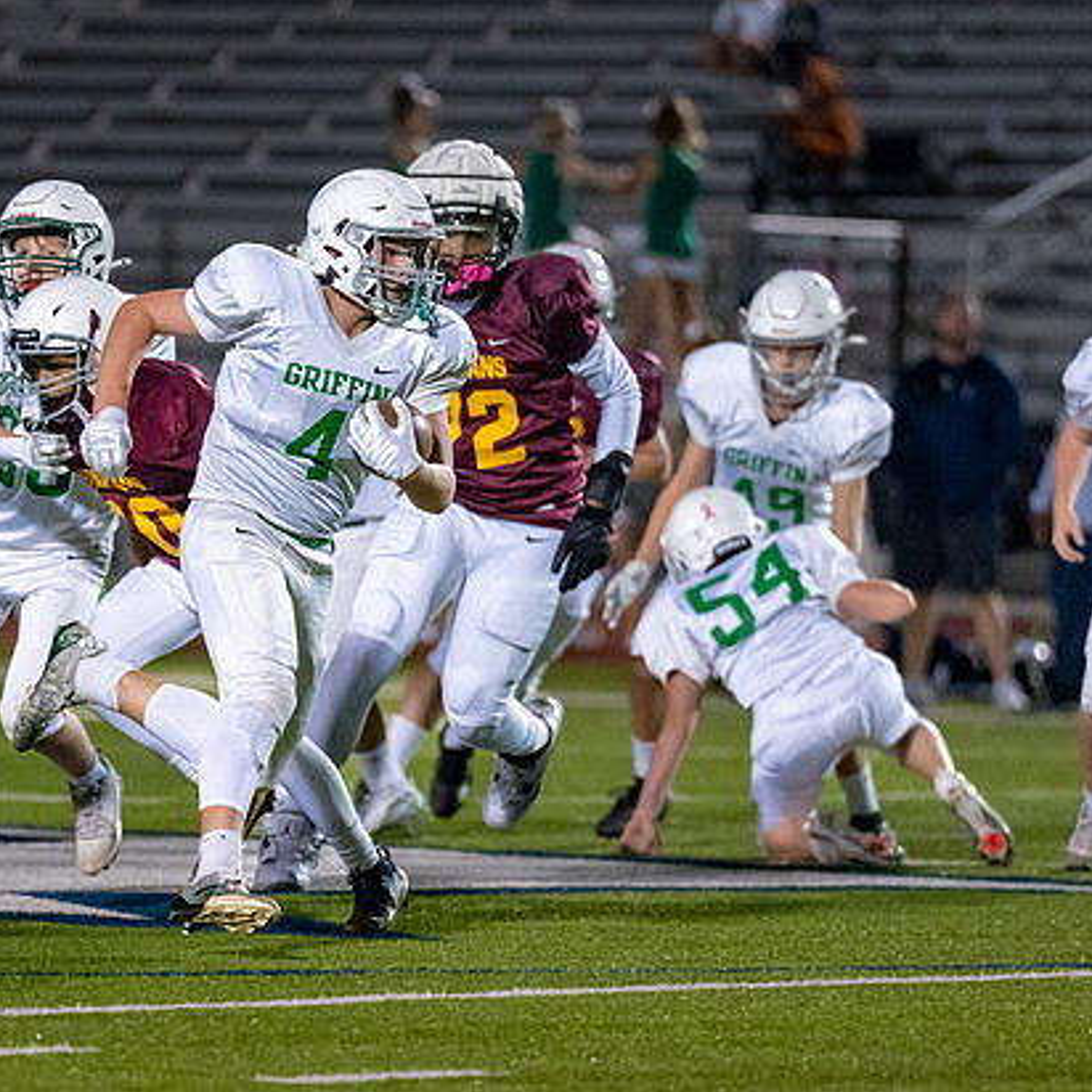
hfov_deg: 4.1
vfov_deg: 4.1
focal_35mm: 429
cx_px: 281
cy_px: 571
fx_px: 15311
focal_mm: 200
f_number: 2.8
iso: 4000
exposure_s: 1/1250
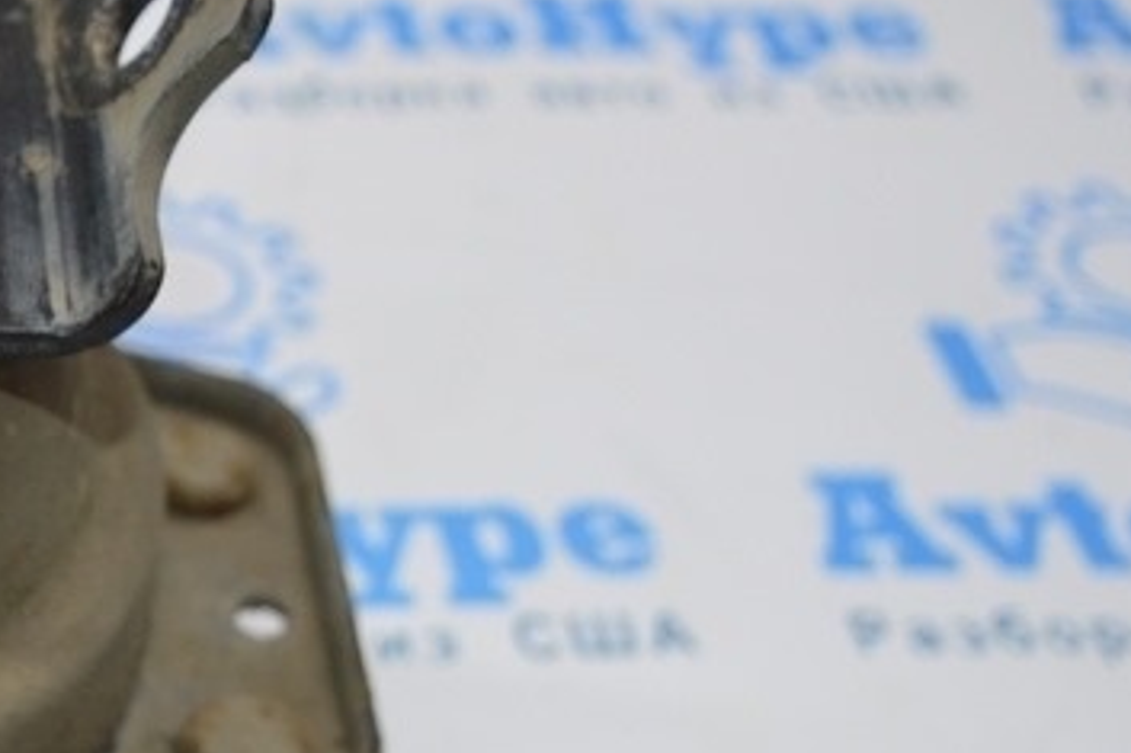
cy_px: 527
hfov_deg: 21.5
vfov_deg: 15.6
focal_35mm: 87
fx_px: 2732
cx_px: -282
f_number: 4
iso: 400
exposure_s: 1/100
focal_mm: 20
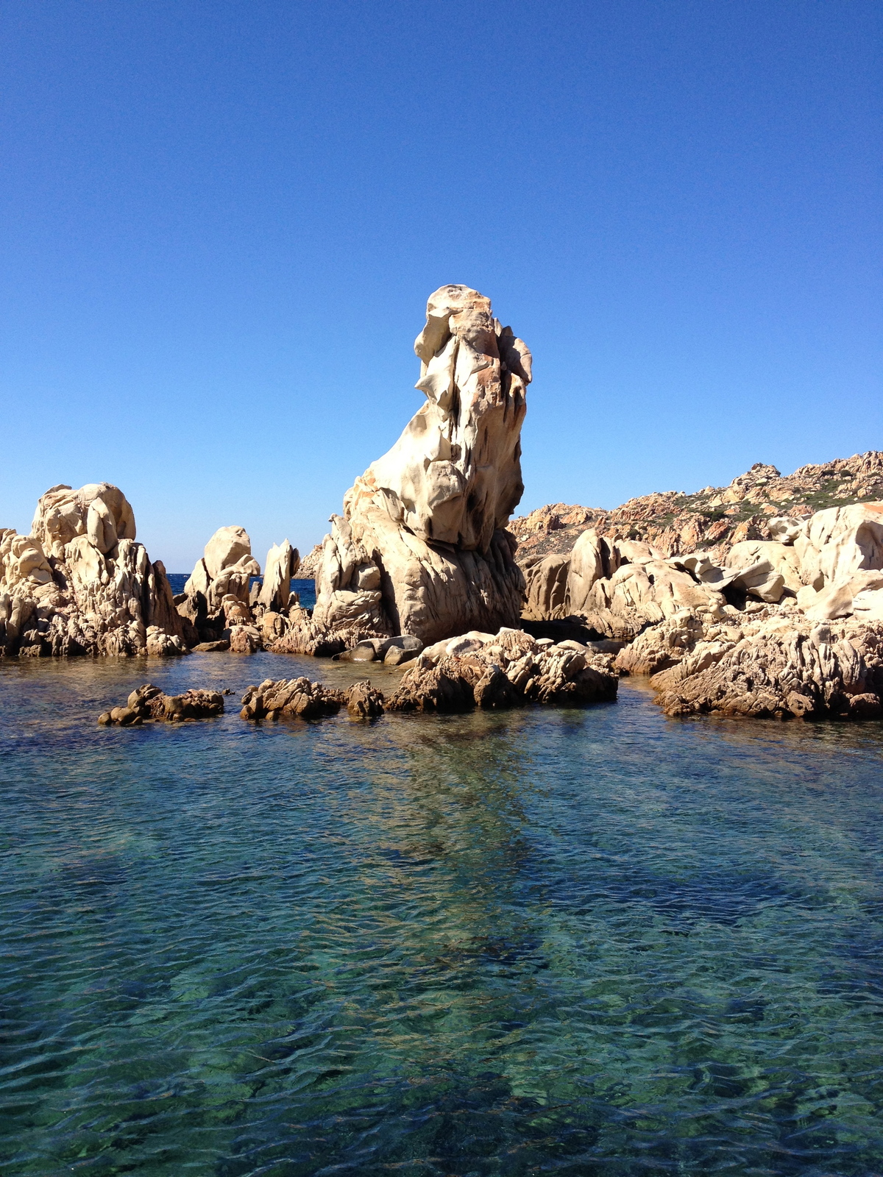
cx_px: 442
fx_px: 1190
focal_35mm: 35
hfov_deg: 40.7
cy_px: 588
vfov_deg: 52.6
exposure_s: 1/1453
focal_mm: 4.28
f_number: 2.4
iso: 64
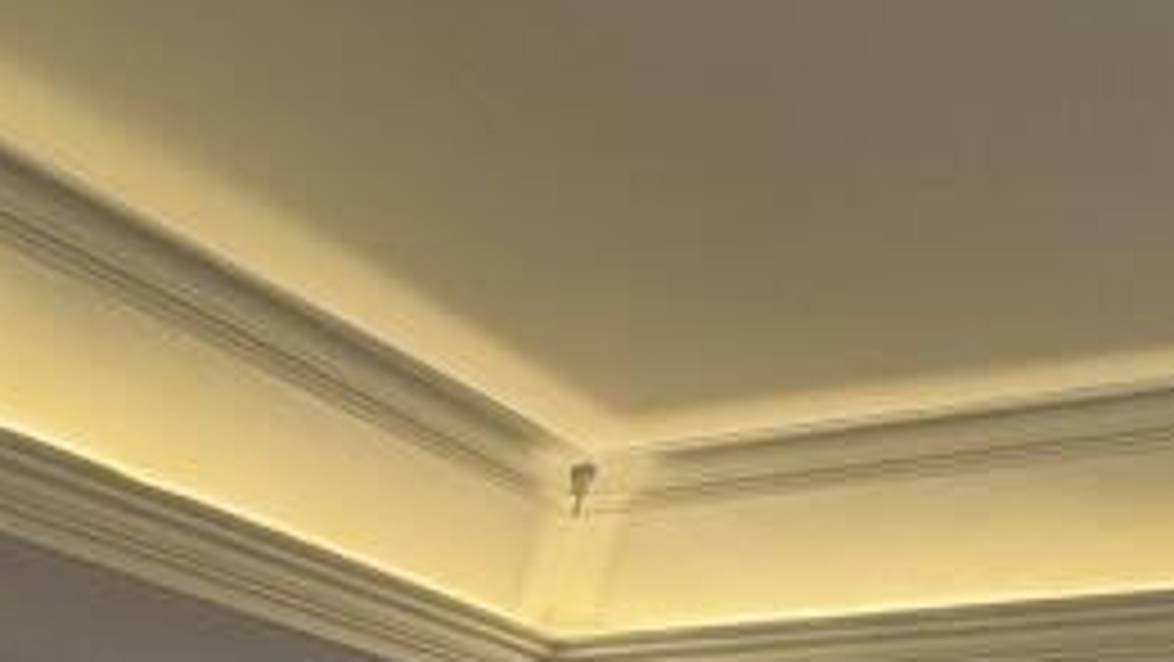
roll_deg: -2.3
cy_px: 1288
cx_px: 639
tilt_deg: -4.5
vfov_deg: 14.5
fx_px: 2180
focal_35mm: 70
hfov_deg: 30.1
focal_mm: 2.22
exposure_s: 1/50
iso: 250
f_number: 2.2
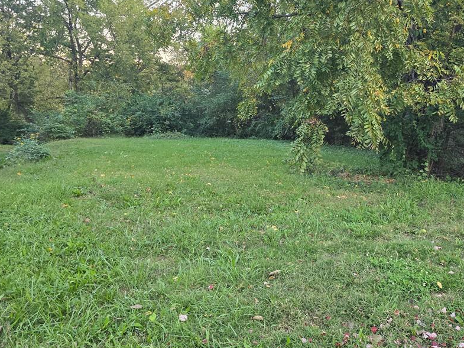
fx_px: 402
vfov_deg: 46.8
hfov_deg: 59.1
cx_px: 295
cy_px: 165
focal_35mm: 30
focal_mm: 6.3
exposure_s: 1/180
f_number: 1.7
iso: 200
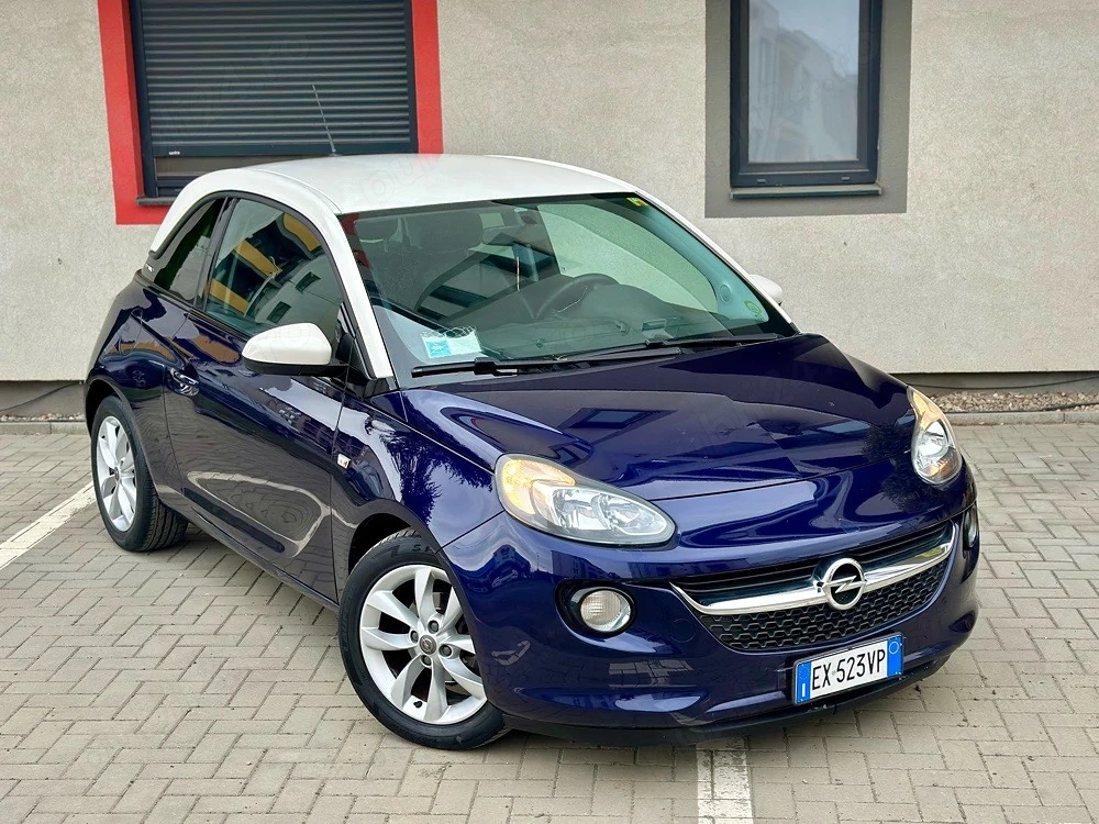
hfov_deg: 39.7
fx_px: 1524
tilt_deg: -13.4
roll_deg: +1.4
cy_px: 412
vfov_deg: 30.3
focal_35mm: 48
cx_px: 550
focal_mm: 6.86
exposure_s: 1/364
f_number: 1.78
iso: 80
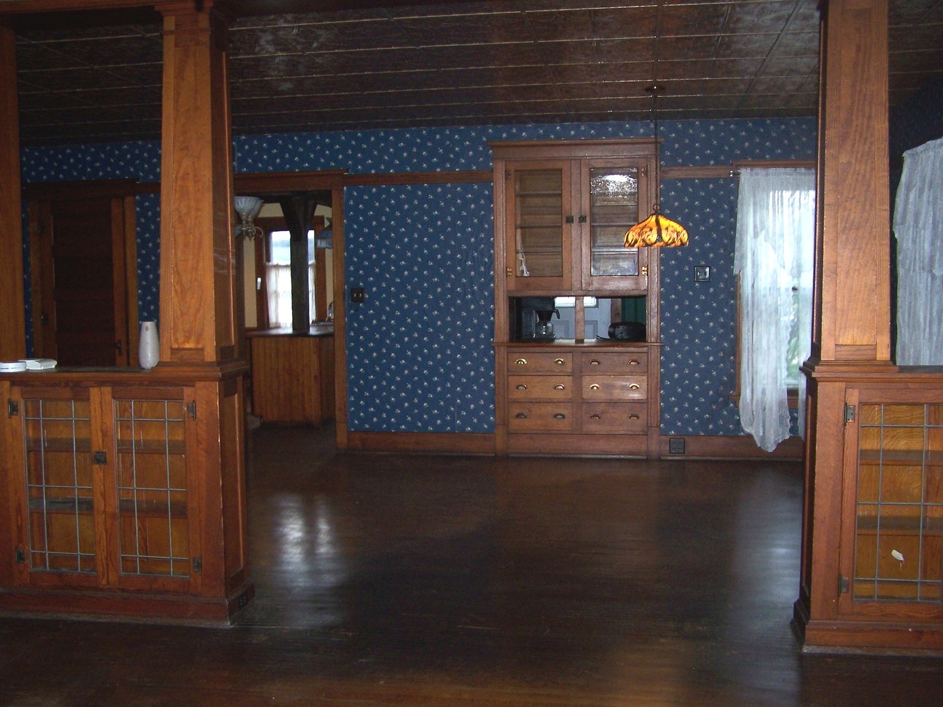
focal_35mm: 38
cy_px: 354
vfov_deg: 37.7
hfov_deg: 49.0
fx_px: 1035
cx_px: 472
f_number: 2.8
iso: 140
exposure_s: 1/60
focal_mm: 6.3
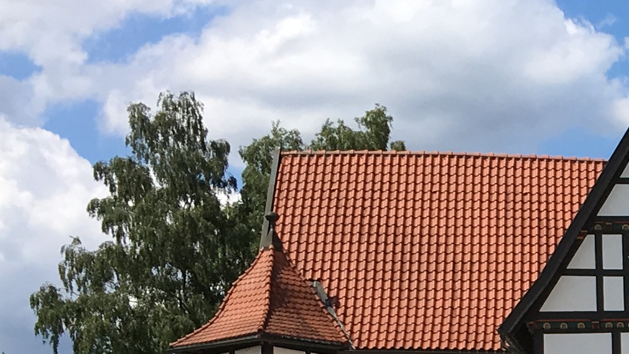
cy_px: 644
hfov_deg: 15.2
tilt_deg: +0.1
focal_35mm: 126
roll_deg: +0.9
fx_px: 2102
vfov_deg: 9.2
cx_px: 1064
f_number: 2.2
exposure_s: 1/1832
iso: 25
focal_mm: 4.15
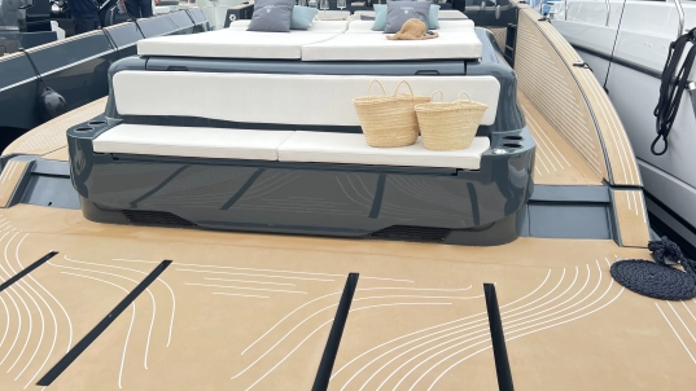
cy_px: 169
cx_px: 349
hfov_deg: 66.1
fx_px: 535
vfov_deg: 40.1
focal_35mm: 29
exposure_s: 1/723
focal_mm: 5.7
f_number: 1.5
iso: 50
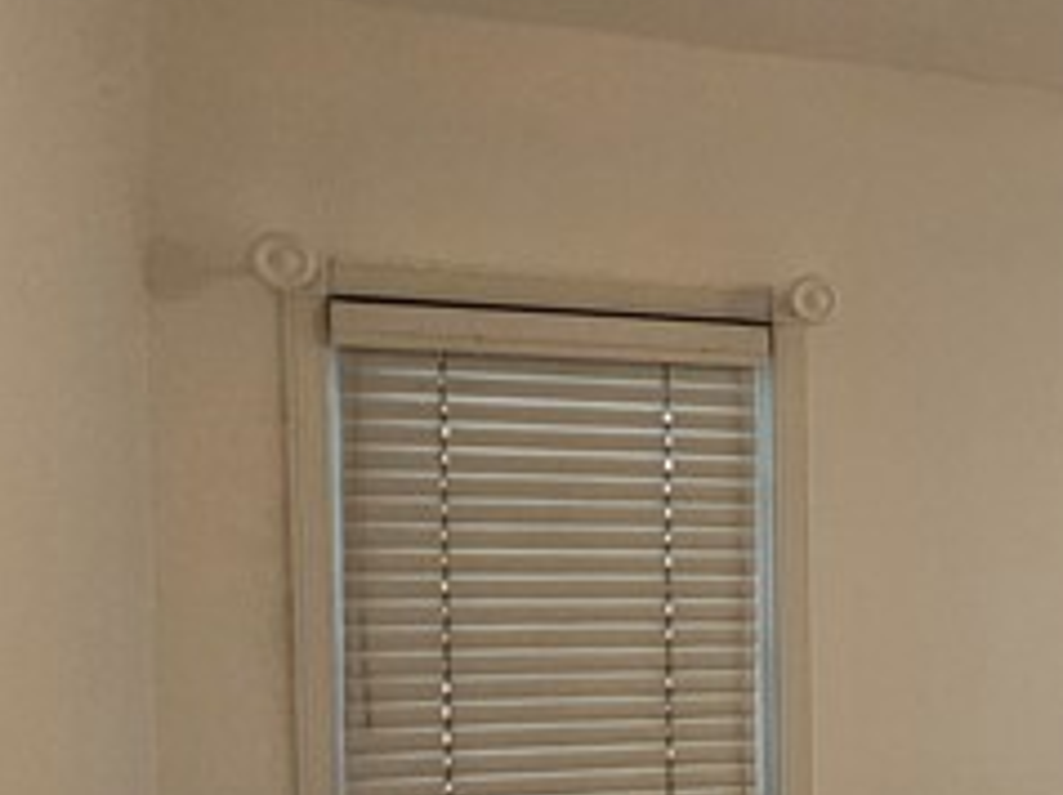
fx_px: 1718
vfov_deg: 25.6
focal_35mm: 56
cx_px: 1487
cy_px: 643
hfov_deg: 27.0
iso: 80
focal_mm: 2.2
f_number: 2.2
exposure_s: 1/120
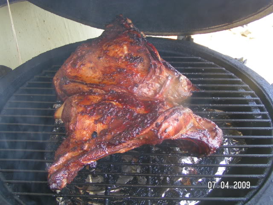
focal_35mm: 43
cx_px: 136
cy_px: 102
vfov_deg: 33.6
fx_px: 339
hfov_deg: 43.9
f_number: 2.8
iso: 80
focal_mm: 6.6
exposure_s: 1/60
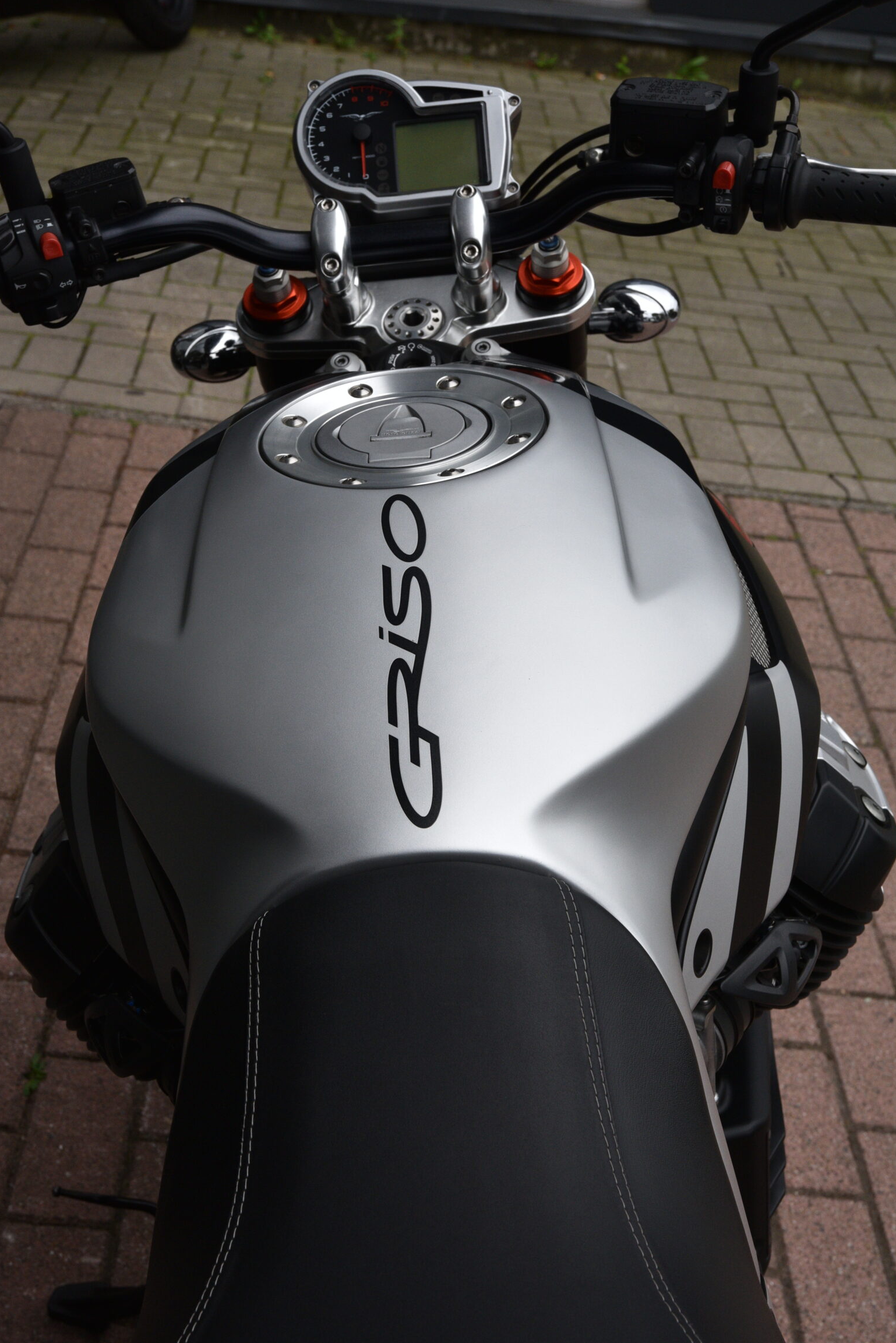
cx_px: 430
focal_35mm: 50
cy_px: 652
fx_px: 1865
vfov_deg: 39.6
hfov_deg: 27.0
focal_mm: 45
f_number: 10
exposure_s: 1/400
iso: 1000
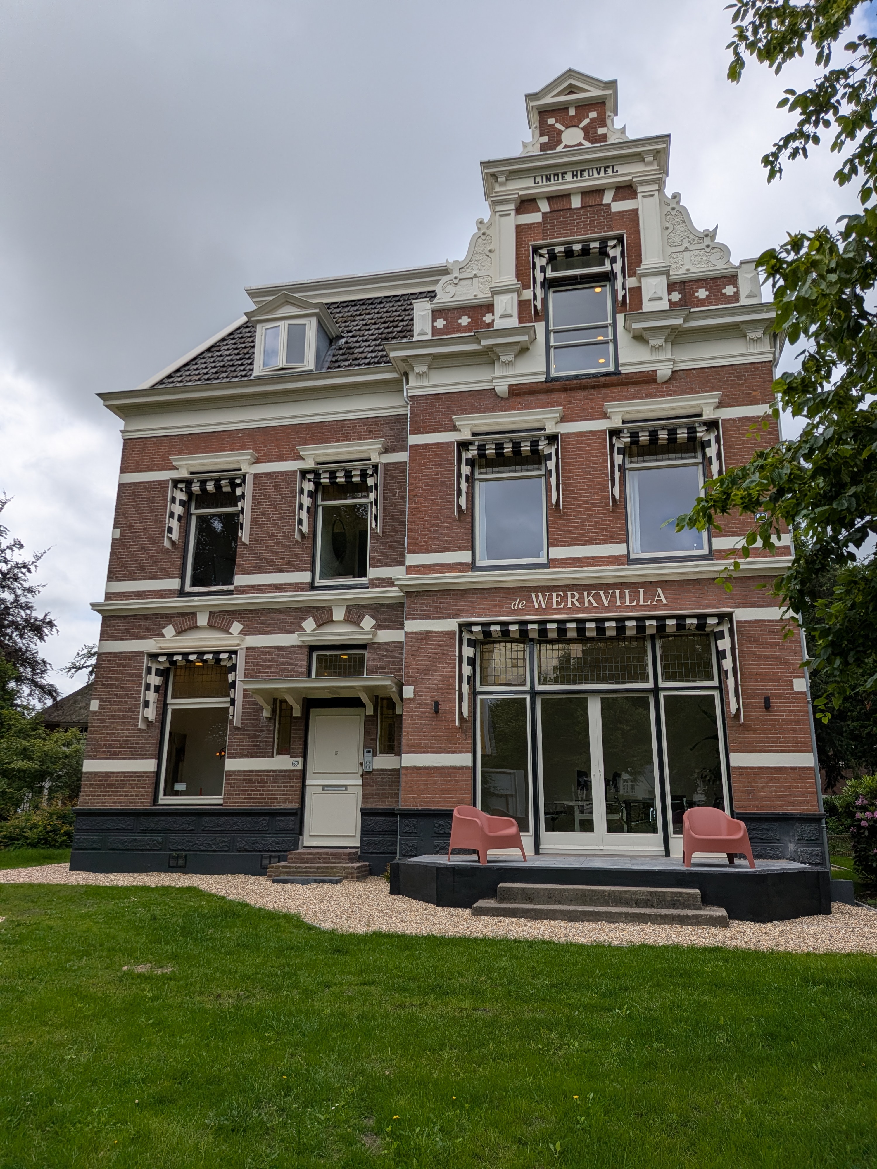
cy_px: 584
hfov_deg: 56.8
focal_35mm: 24
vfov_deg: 71.6
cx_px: 438
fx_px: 811
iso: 32
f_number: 1.7
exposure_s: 1/2262
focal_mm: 4.53
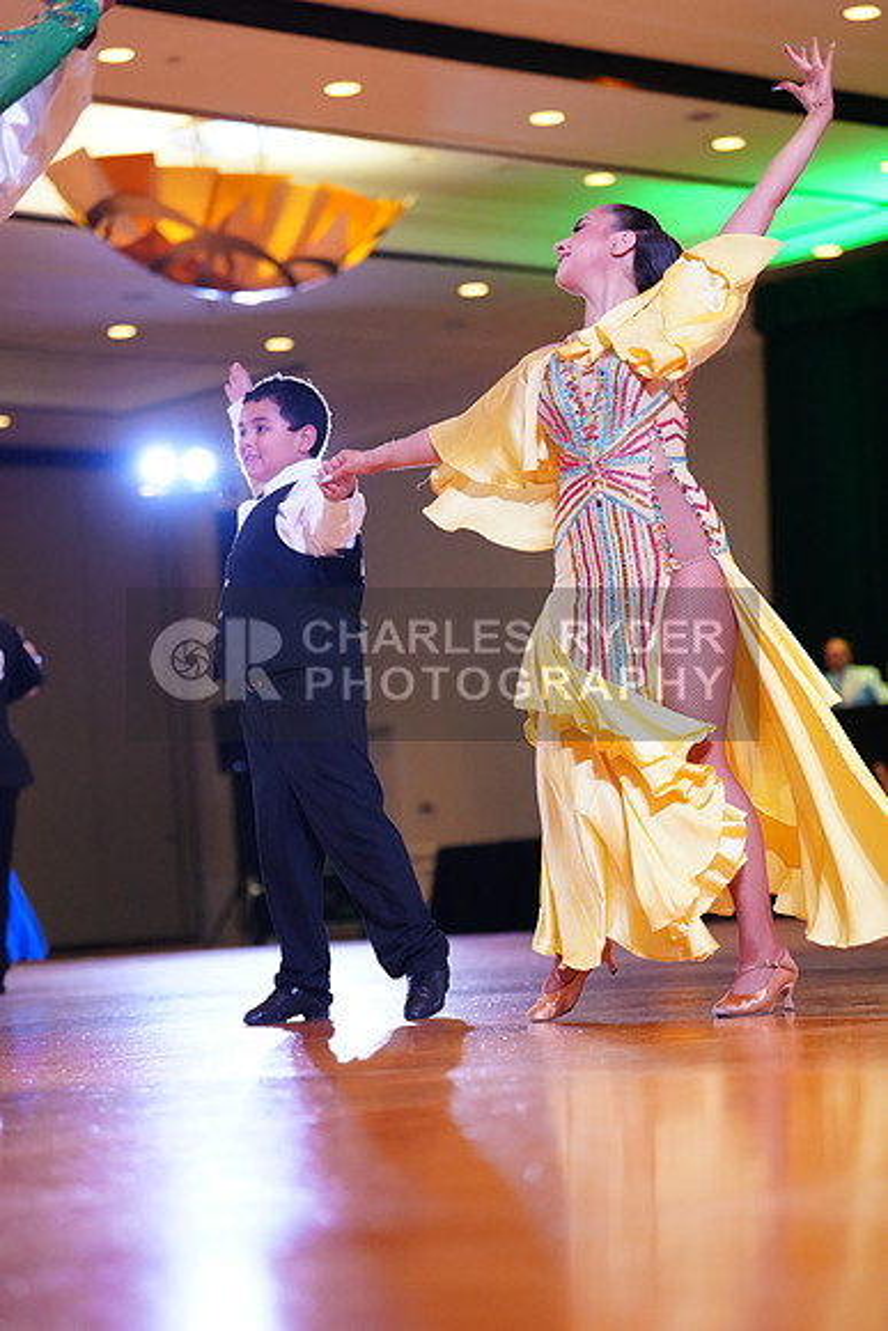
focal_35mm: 85
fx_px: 3143
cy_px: 666
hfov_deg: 16.1
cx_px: 444
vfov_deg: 23.9
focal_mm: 85
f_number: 2.8
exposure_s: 1/500
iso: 5000
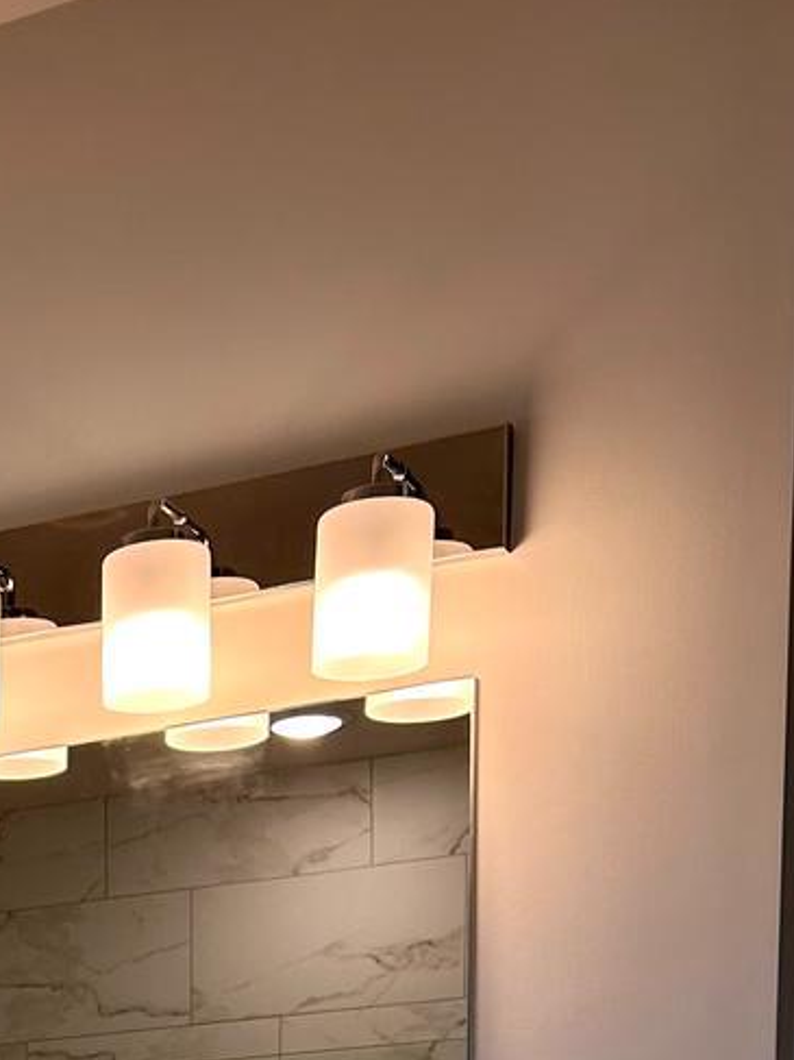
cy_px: 1587
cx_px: -442
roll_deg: +2.2
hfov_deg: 16.2
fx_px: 2509
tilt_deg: -3.5
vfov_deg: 20.4
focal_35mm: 82
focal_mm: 5.7
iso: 40
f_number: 1.5
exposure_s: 1/171
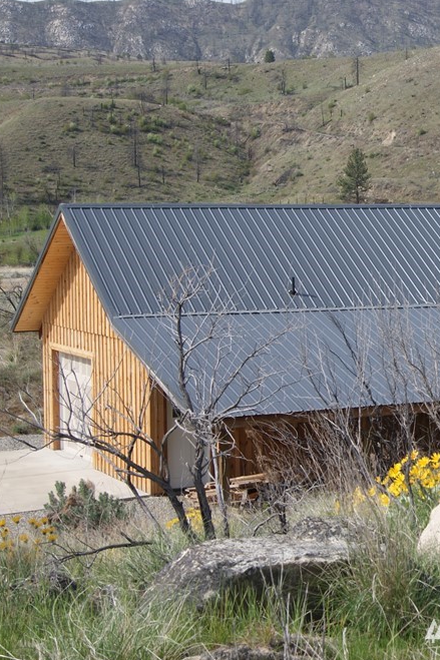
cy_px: 306
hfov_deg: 17.8
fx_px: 1357
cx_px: 482
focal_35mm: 74
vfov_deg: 27.3
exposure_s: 1/125
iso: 100
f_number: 11
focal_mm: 30
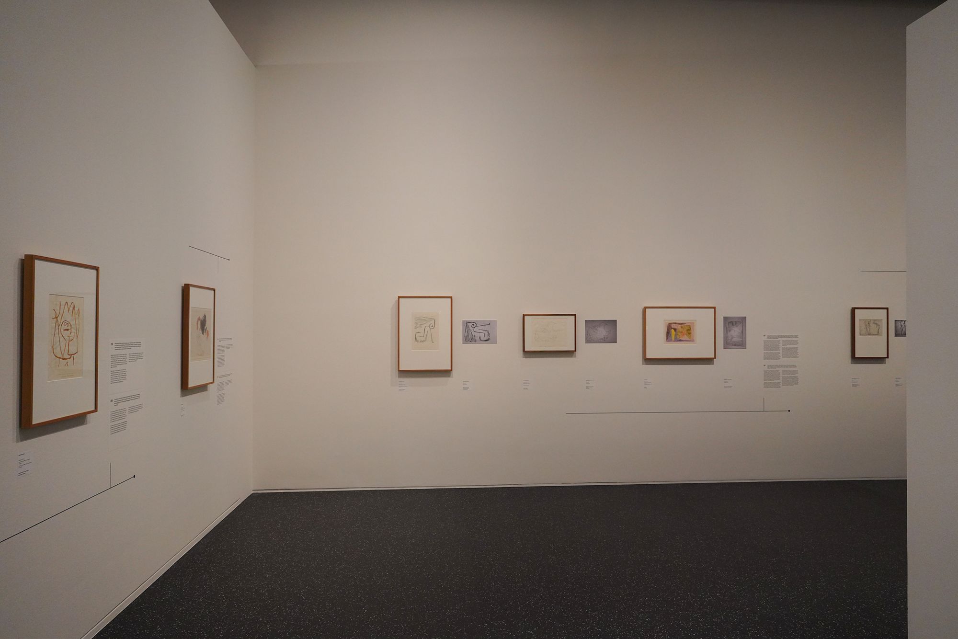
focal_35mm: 24
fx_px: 639
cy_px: 320
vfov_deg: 53.1
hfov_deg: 73.7
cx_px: 479
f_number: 5
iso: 3200
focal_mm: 24
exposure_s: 1/80
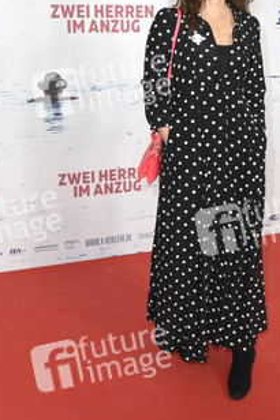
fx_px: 455
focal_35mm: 39
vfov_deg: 49.1
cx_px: 141
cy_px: 155
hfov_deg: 34.2
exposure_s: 1/60
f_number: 6.3
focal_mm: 20
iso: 640
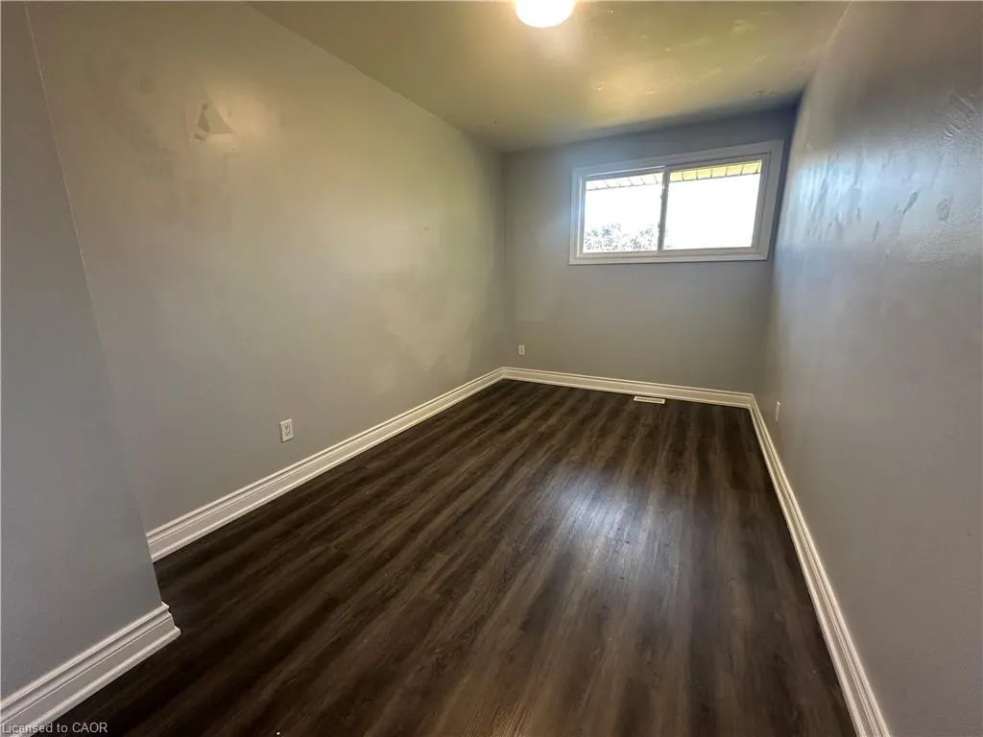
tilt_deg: -12.8
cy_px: 368
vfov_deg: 85.7
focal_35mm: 14
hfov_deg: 102.1
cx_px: 492
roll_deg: +0.3
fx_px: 398
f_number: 2.2
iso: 160
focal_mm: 2.22
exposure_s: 1/60
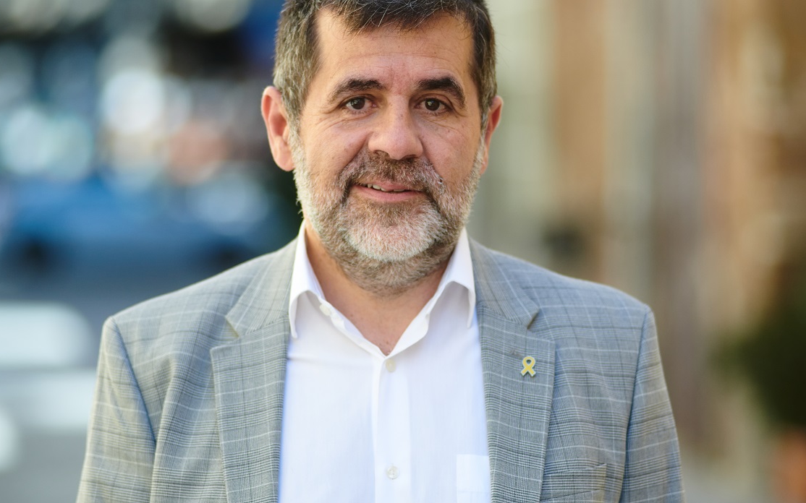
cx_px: 410
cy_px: 223
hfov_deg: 10.5
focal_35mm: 199
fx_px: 4371
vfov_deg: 6.6
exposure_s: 1/1250
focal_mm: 145
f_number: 2.8
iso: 500
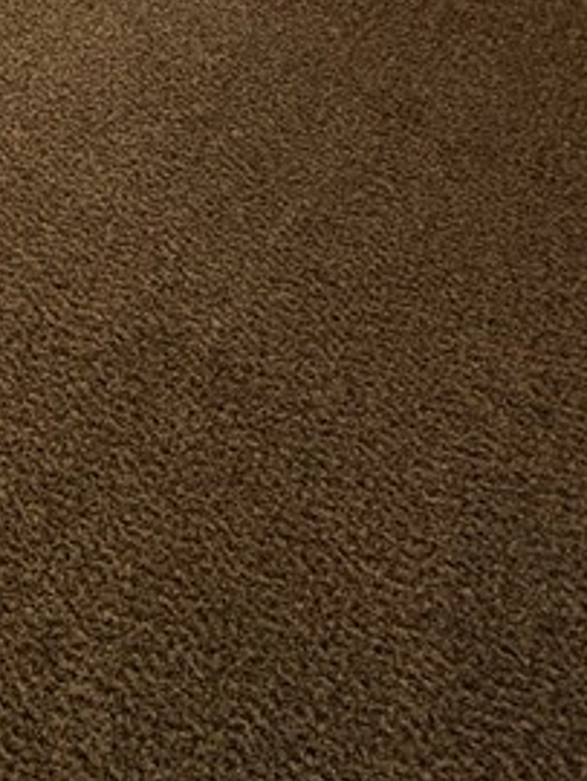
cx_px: -500
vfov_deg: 25.4
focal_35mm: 53
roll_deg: +1.0
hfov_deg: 19.6
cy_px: -440
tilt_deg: -13.7
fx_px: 1196
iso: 500
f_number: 2.2
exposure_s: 1/60
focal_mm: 2.22
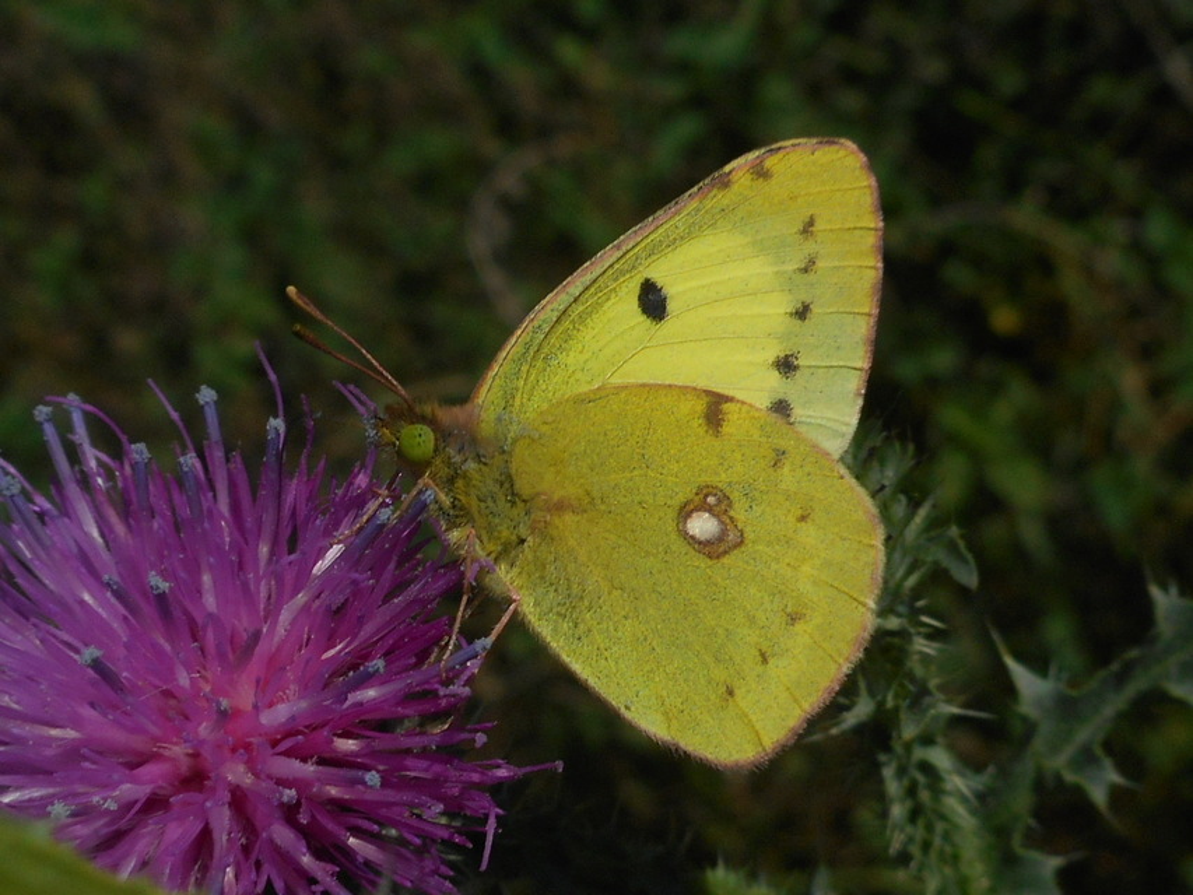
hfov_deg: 54.0
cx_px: 596
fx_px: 1172
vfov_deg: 41.8
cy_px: 448
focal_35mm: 34
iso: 80
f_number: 11.9
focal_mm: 6
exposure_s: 1/250
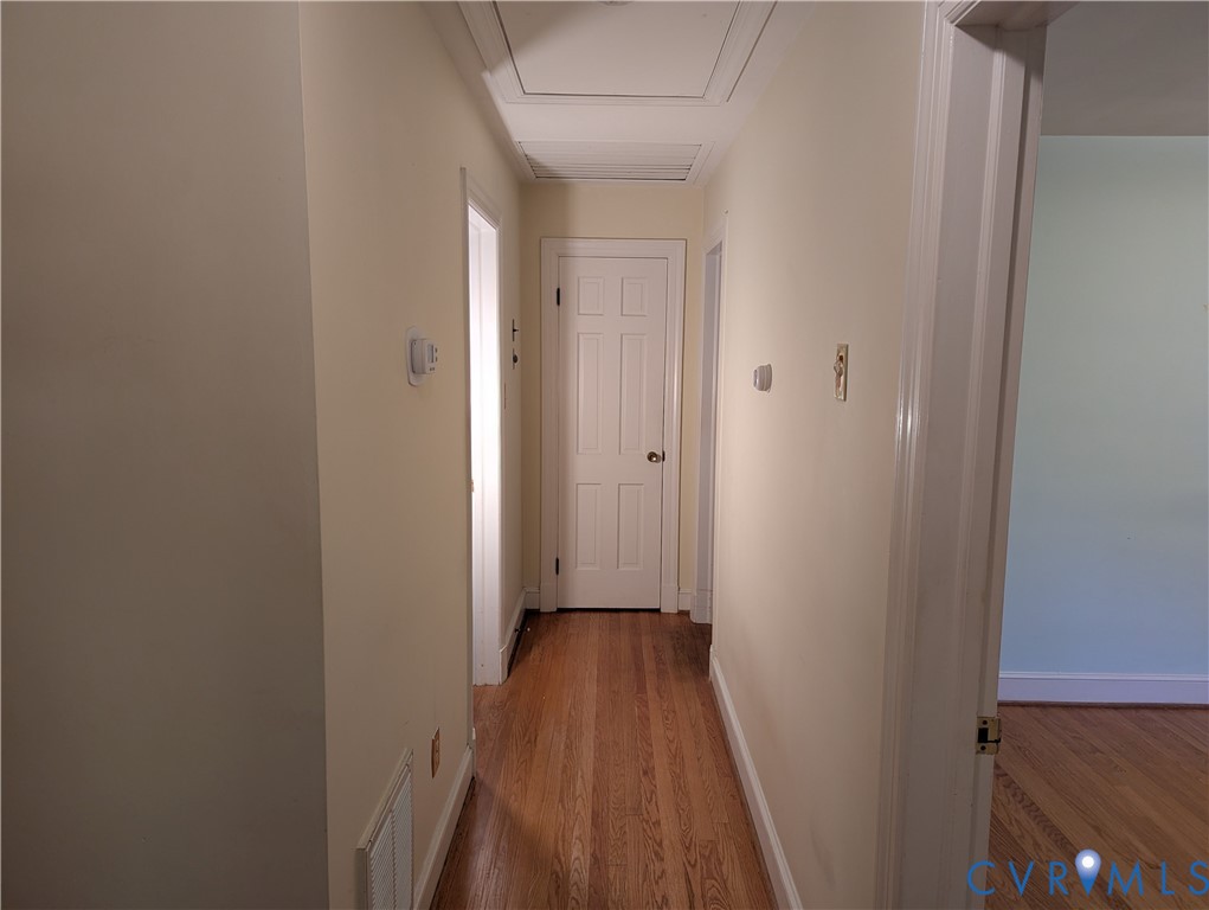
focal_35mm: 24
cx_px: 604
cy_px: 455
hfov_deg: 71.5
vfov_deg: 56.9
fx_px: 839
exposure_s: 1/24
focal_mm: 6.81
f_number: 1.85
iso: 67
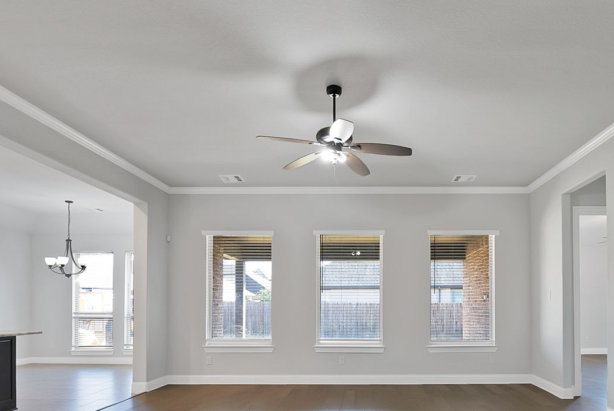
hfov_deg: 75.2
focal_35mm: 23
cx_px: 370
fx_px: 393
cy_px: 304
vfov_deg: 53.0
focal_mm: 12
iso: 640
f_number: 8
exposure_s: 1/4
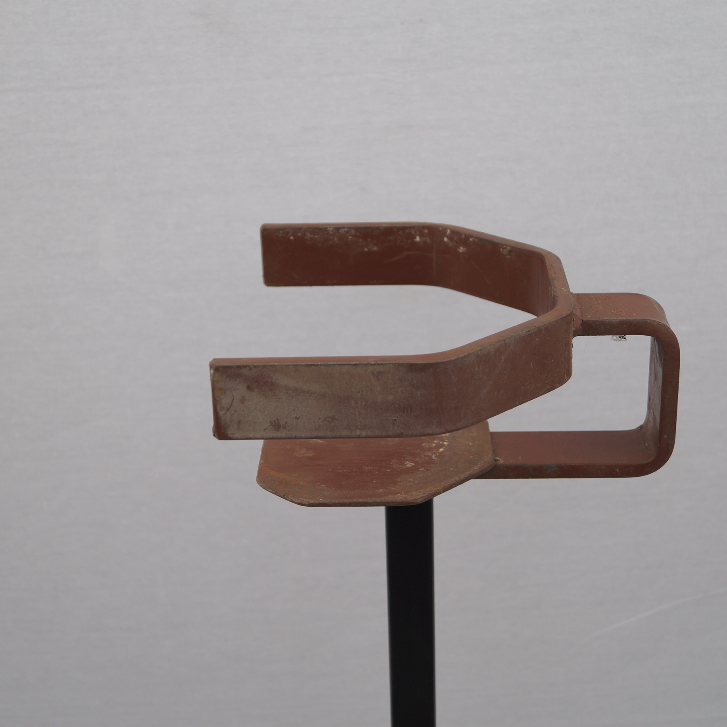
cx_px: 388
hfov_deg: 29.5
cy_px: 366
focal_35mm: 58
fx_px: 1378
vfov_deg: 29.6
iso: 125
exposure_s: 1/160
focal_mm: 30
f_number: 4.5
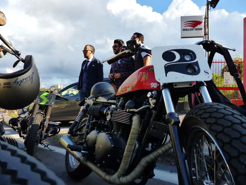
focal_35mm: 25
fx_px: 178
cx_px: 123
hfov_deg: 69.4
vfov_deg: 54.9
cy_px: 92
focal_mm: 4.5
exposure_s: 1/640
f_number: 2.8
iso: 160
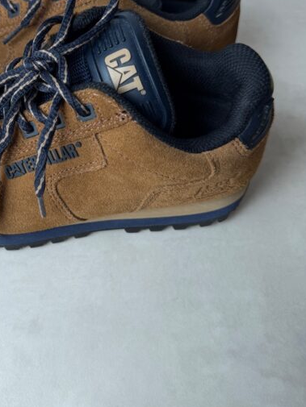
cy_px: 135
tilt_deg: -54.1
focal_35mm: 38
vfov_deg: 48.1
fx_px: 448
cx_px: 69
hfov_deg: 36.6
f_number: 1.78
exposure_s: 1/100
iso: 100
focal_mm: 6.76
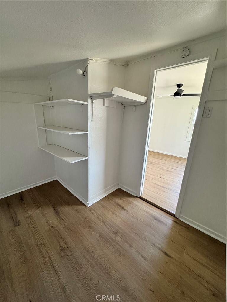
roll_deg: -2.4
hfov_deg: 85.7
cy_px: 151
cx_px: 114
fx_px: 122
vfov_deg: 102.1
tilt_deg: -15.3
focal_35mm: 14
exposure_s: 1/99
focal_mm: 2.22
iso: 320
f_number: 2.2
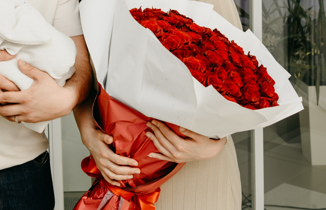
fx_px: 771
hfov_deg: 23.7
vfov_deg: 15.0
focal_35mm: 86
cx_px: 84
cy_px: -37
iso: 100
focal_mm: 34
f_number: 4.5
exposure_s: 1/160
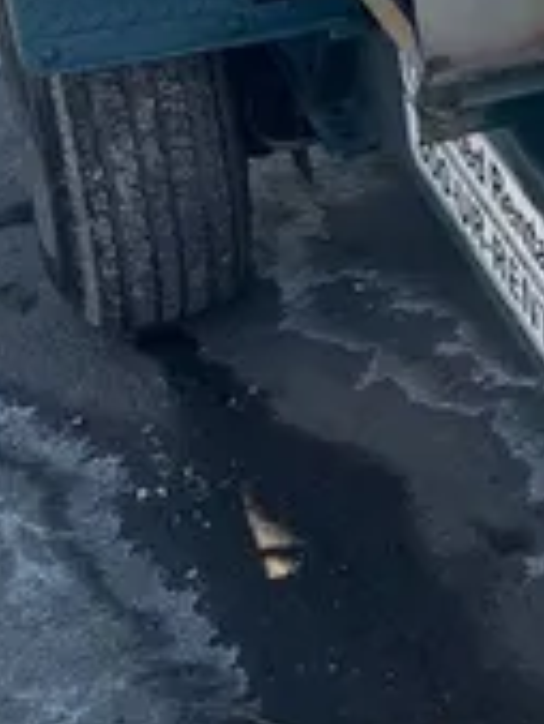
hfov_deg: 12.1
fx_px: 2365
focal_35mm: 113
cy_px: -28
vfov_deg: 17.0
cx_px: 959
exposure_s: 1/898
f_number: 1.6
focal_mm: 5.1
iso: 50
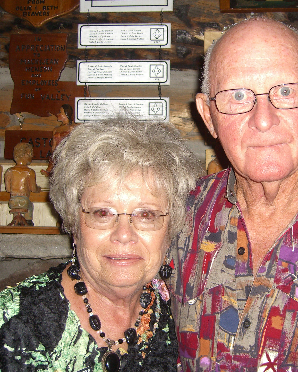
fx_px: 551
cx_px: 213
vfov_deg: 37.3
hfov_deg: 29.9
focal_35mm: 50
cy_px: 188
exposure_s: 1/60
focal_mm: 7.9
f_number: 2.8
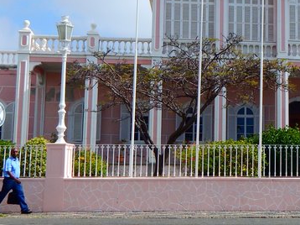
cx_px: 262
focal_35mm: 63
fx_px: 546
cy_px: 111
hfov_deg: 29.6
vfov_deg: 23.3
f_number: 6
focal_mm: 4
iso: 125
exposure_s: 1/640
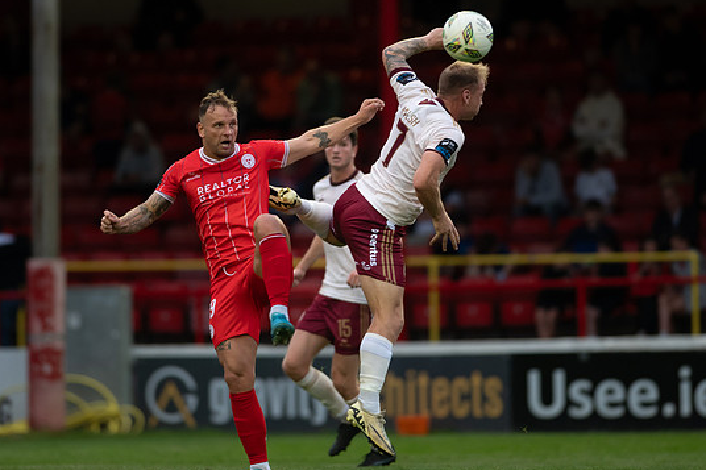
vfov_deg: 3.2
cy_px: 186
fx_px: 8469
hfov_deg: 4.8
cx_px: 362
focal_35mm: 432
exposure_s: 1/1250
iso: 1600
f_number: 2.8
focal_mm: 300
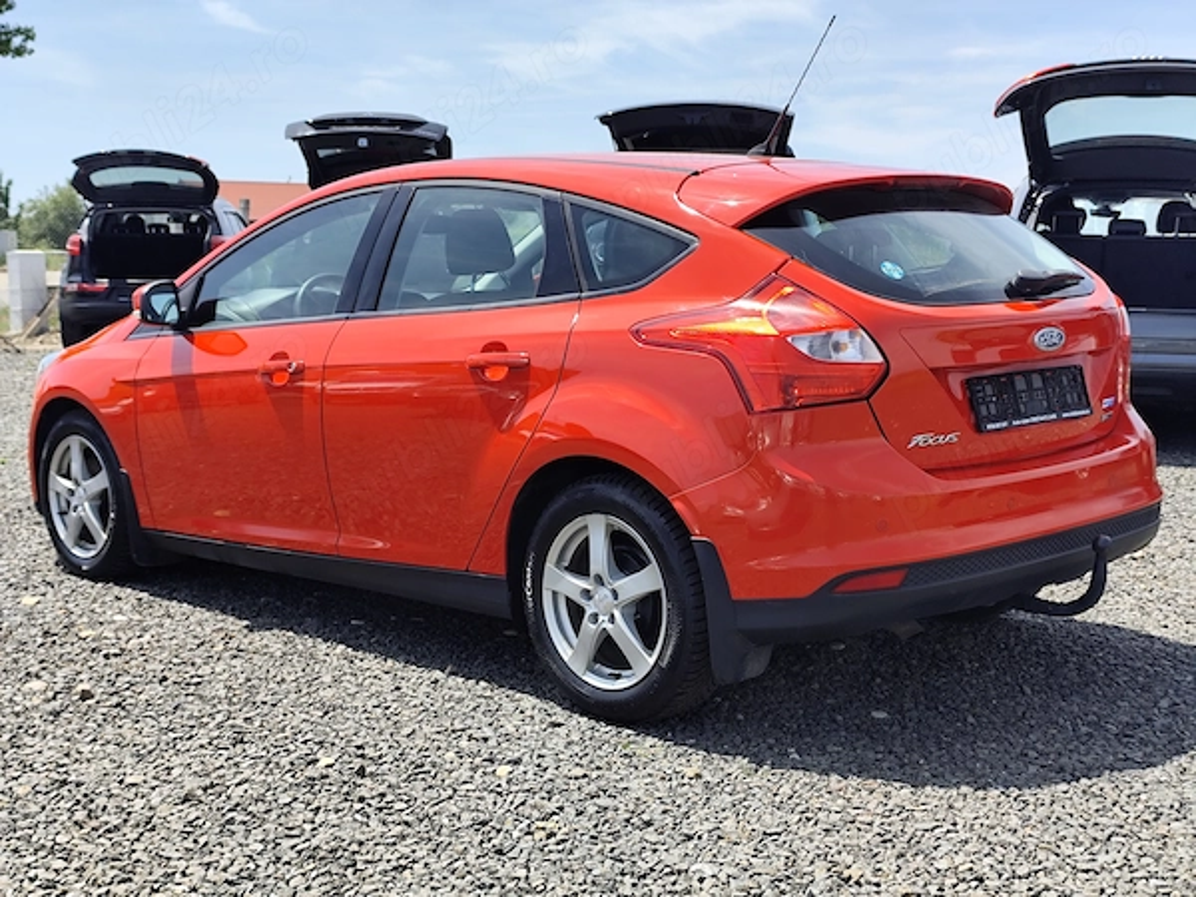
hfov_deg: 41.2
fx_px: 1589
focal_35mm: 46
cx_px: 598
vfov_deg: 31.5
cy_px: 448
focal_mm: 6.19
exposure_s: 1/823
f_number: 1.65
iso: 50
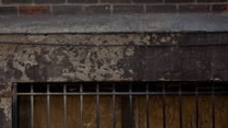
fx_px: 2271
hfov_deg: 5.6
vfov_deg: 3.2
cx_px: -269
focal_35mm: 376
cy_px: 136
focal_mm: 50
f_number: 4.5
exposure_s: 1/800
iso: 400
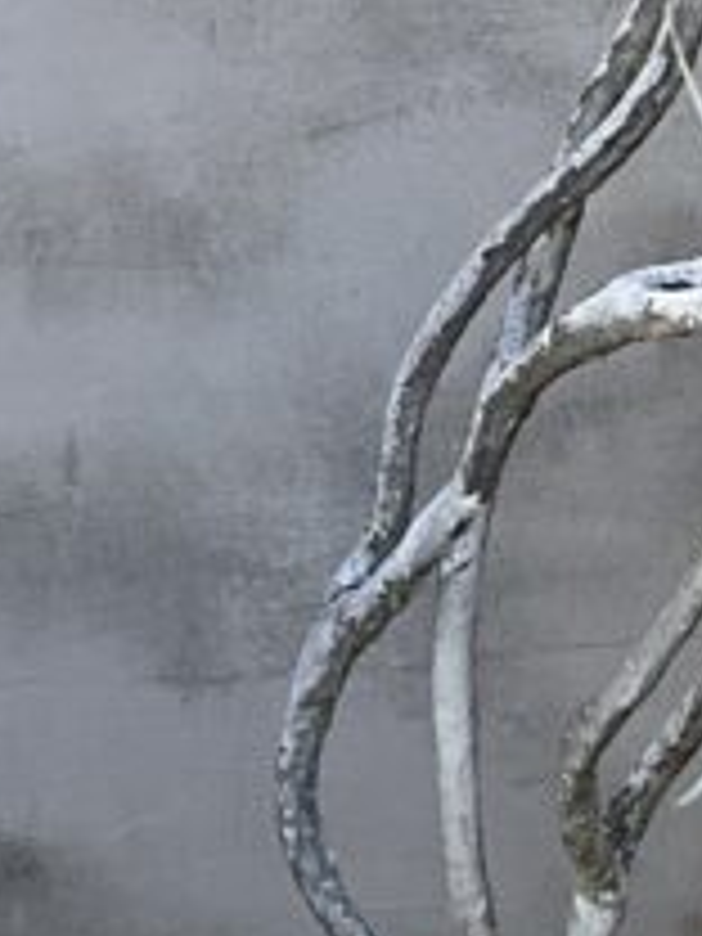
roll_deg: -1.2
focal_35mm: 143
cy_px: 414
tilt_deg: -16.9
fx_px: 3867
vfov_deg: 13.8
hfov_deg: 9.6
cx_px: -720
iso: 16
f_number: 1.8
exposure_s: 1/217
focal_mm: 3
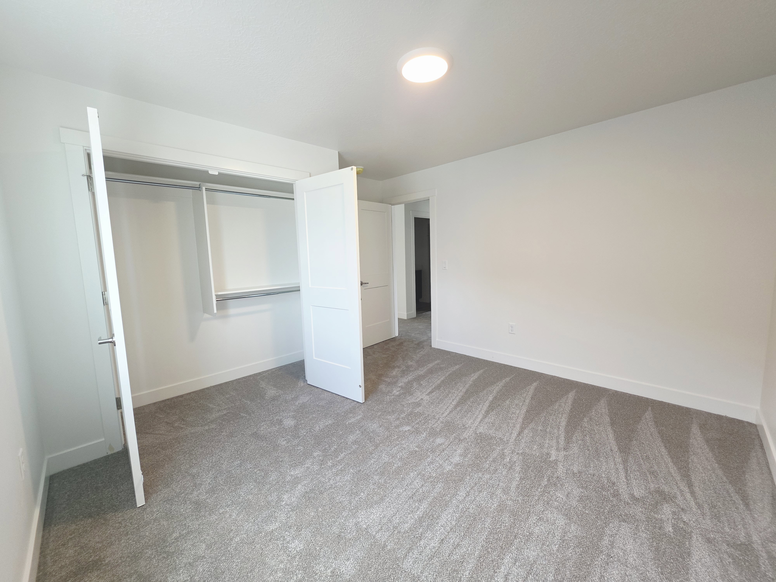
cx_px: 388
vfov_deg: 89.9
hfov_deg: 106.2
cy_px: 291
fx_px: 291
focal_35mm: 13
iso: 80
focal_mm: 2.2
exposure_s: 1/120
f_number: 1.9
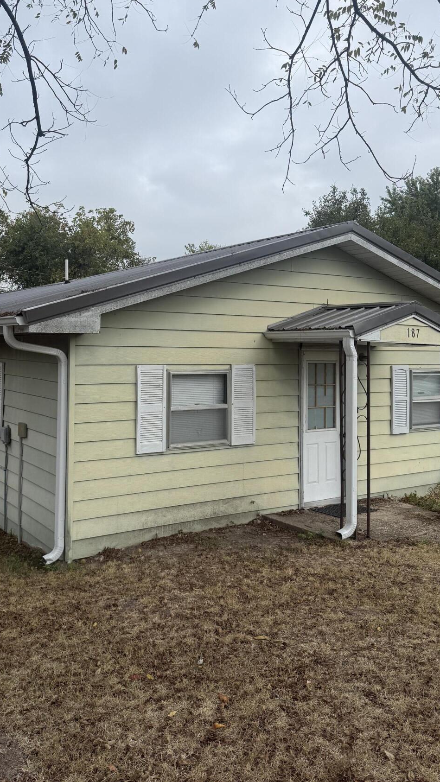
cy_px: 339
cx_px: 193
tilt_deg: +0.5
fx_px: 643
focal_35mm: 31
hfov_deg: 37.7
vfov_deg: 62.4
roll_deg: -2.1
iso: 80
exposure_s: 1/3584
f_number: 1.78
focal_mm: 6.76
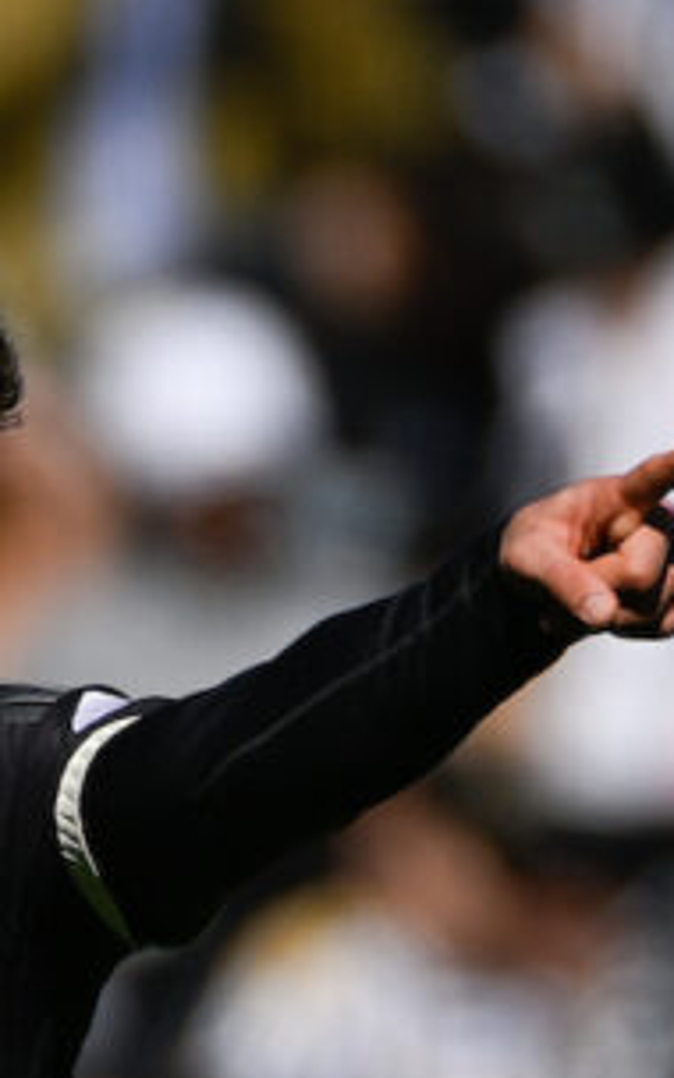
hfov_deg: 0.7
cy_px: 1007
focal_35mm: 1921
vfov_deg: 1.1
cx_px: 255
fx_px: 56458
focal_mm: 560
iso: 64
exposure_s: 1/2000
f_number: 4
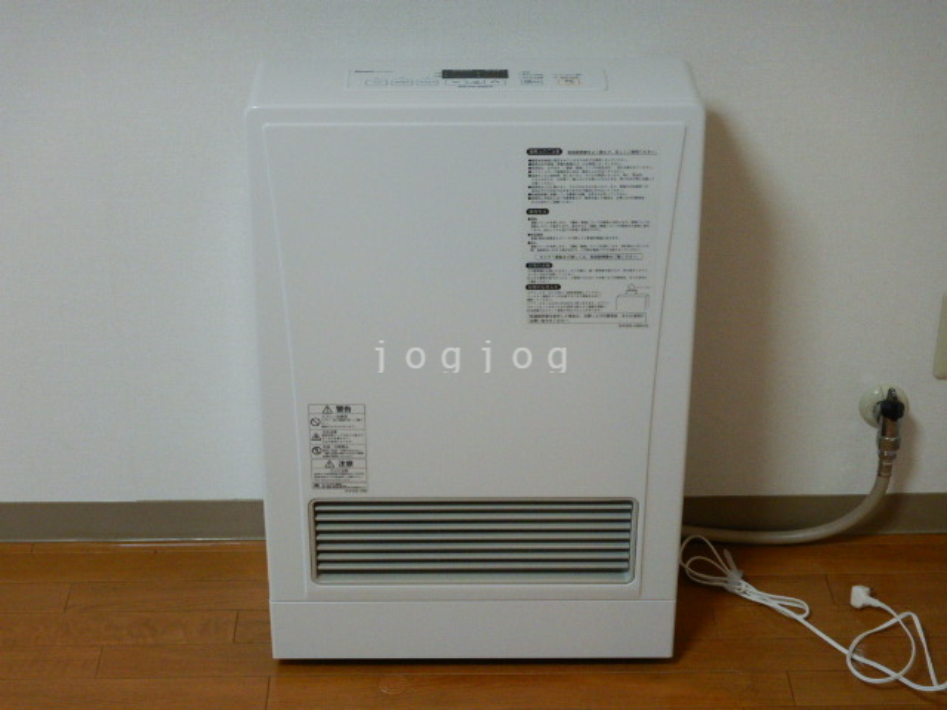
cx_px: 474
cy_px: 355
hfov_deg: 29.0
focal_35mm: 67
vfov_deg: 21.9
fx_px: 1833
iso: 200
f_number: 4.5
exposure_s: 1/10
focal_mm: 12
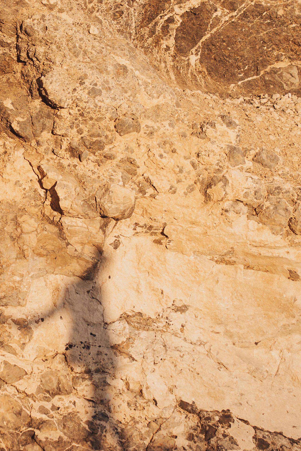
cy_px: 204
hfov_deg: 8.9
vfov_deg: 13.3
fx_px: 1929
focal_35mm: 154
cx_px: 31
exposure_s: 1/250
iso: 100
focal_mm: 70
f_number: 2.8
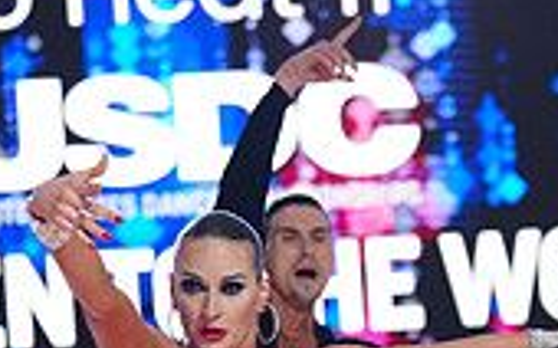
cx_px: 520
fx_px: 4590
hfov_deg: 6.9
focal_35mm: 302
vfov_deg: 4.3
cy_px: 699
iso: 2000
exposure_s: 1/500
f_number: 2.8
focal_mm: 87
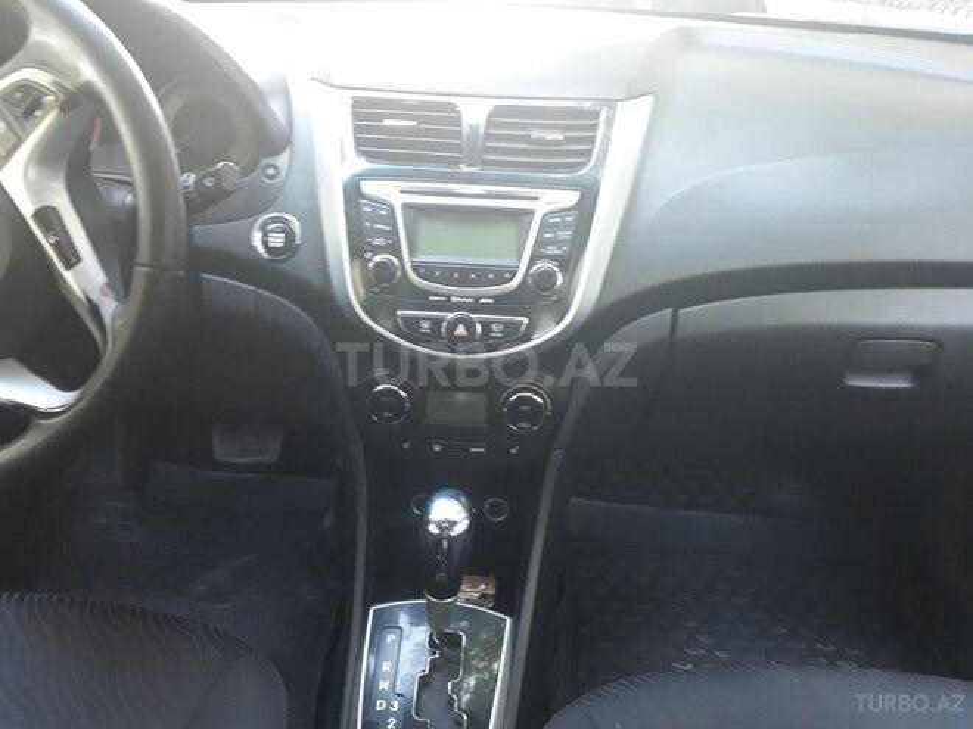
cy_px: 364
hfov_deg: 65.3
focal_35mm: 27
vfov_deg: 51.4
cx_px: 486
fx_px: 759
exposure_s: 1/20
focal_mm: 3.6
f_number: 1.9
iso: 160
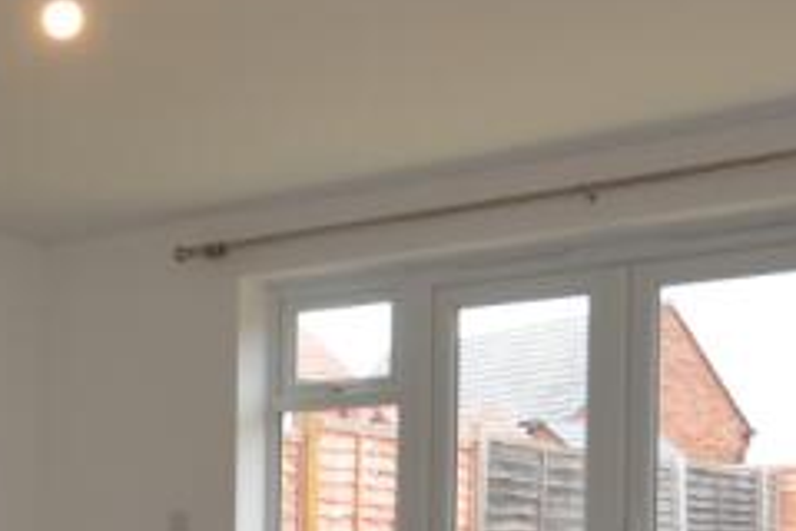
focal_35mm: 64
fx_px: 1415
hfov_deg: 30.3
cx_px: 113
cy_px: 509
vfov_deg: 20.7
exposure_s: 1/60
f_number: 4
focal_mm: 10
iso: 200
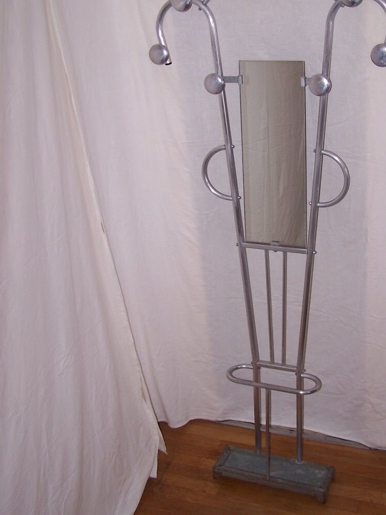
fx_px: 684
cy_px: 210
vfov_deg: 41.1
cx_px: 228
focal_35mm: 46
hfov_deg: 31.4
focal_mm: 6.3
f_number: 2.8
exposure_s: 1/60
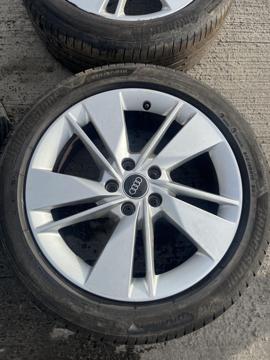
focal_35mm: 26
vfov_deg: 67.3
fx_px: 270
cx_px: 135
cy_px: 180
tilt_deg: -77.4
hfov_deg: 53.1
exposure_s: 1/2179
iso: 50
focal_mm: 5.1
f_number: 1.6
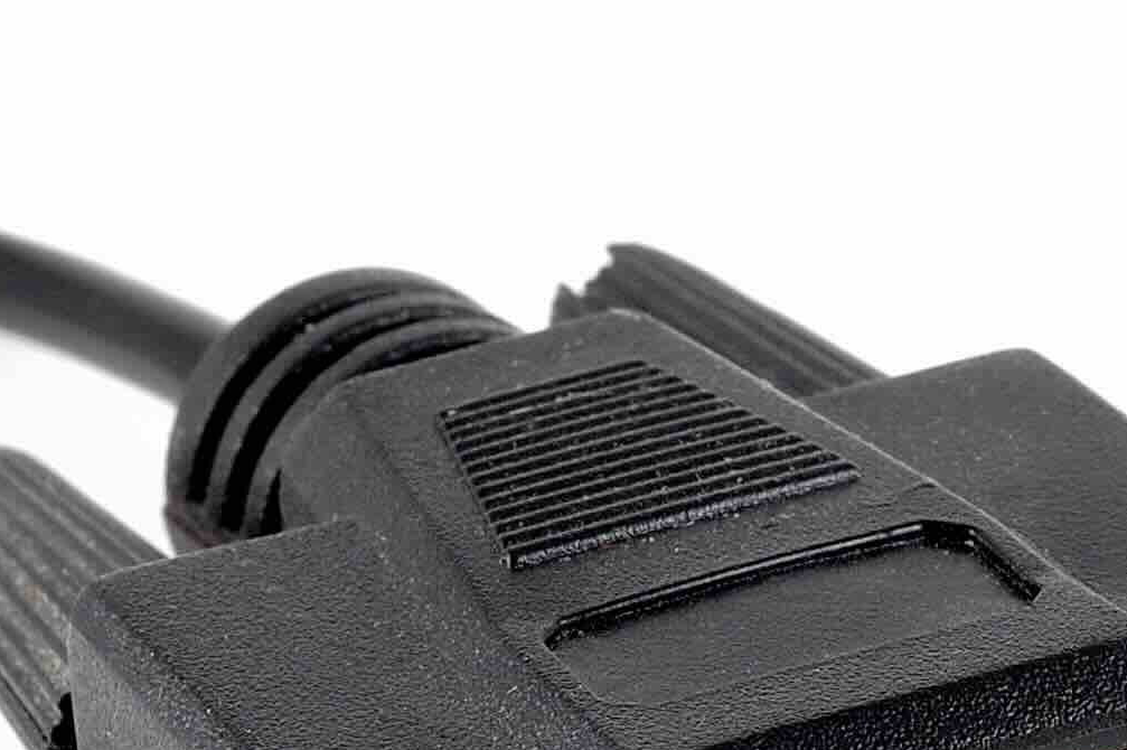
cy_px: 844
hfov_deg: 9.6
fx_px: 6726
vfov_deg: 6.4
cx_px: 741
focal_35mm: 215
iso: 400
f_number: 20
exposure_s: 1/200
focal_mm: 48
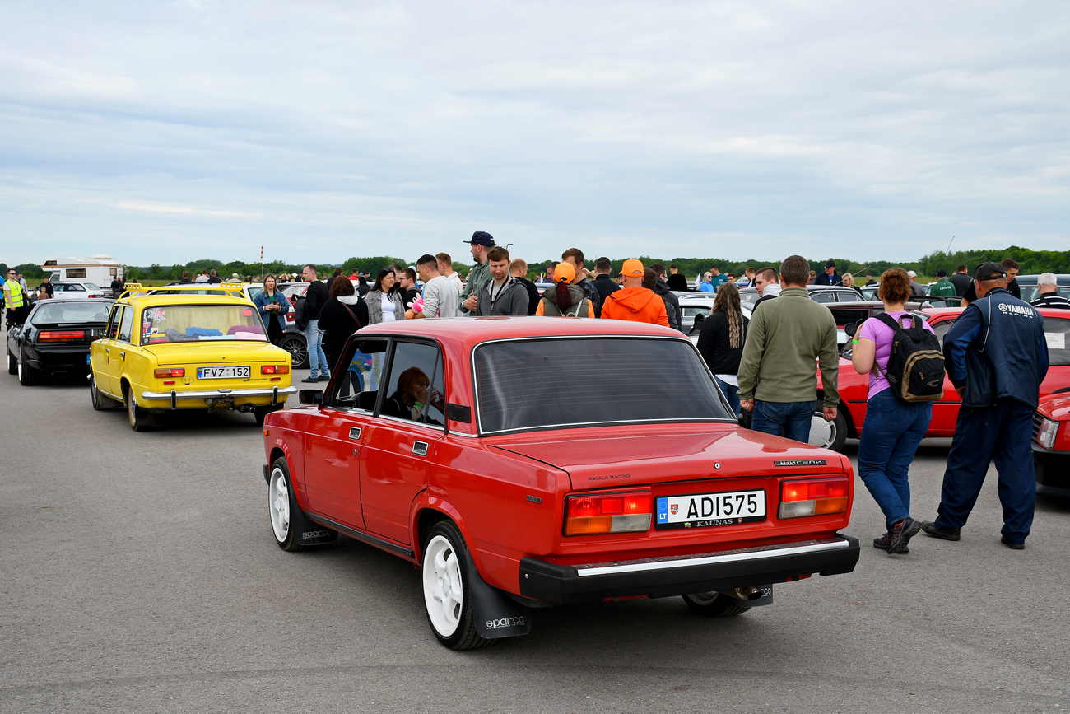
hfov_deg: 48.5
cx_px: 535
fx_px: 1189
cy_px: 357
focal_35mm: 40
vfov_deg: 33.4
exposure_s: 1/800
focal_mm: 27
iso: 200
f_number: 6.3
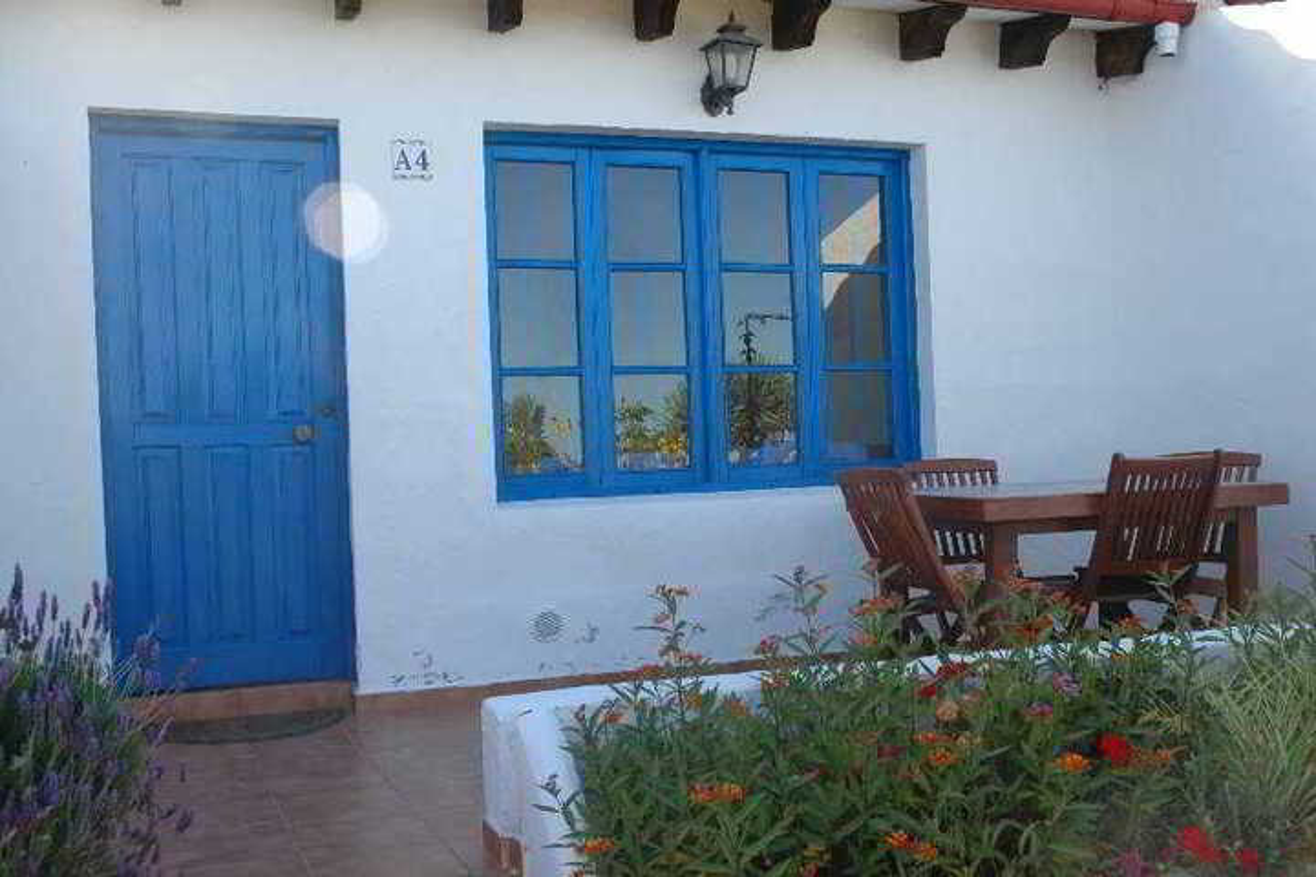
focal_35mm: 40
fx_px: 1480
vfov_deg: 33.0
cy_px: 438
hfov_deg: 47.9
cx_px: 658
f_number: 7.1
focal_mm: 27
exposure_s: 1/200
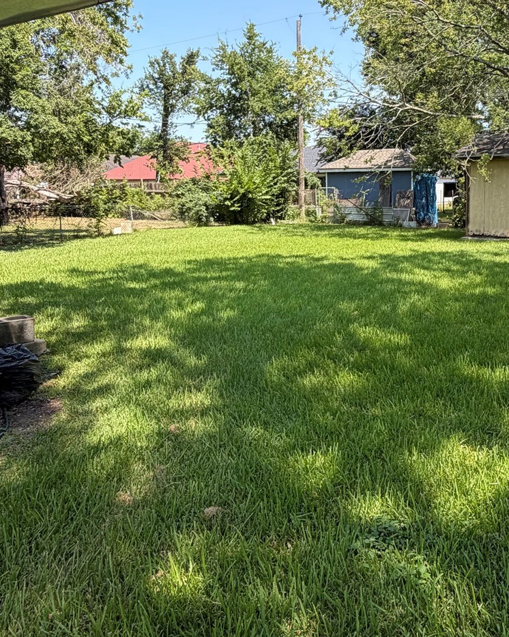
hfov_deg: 47.0
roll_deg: -0.1
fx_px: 565
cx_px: 372
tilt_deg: -4.2
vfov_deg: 58.1
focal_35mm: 30
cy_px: 242
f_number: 2.2
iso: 40
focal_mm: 2.22
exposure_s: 1/549
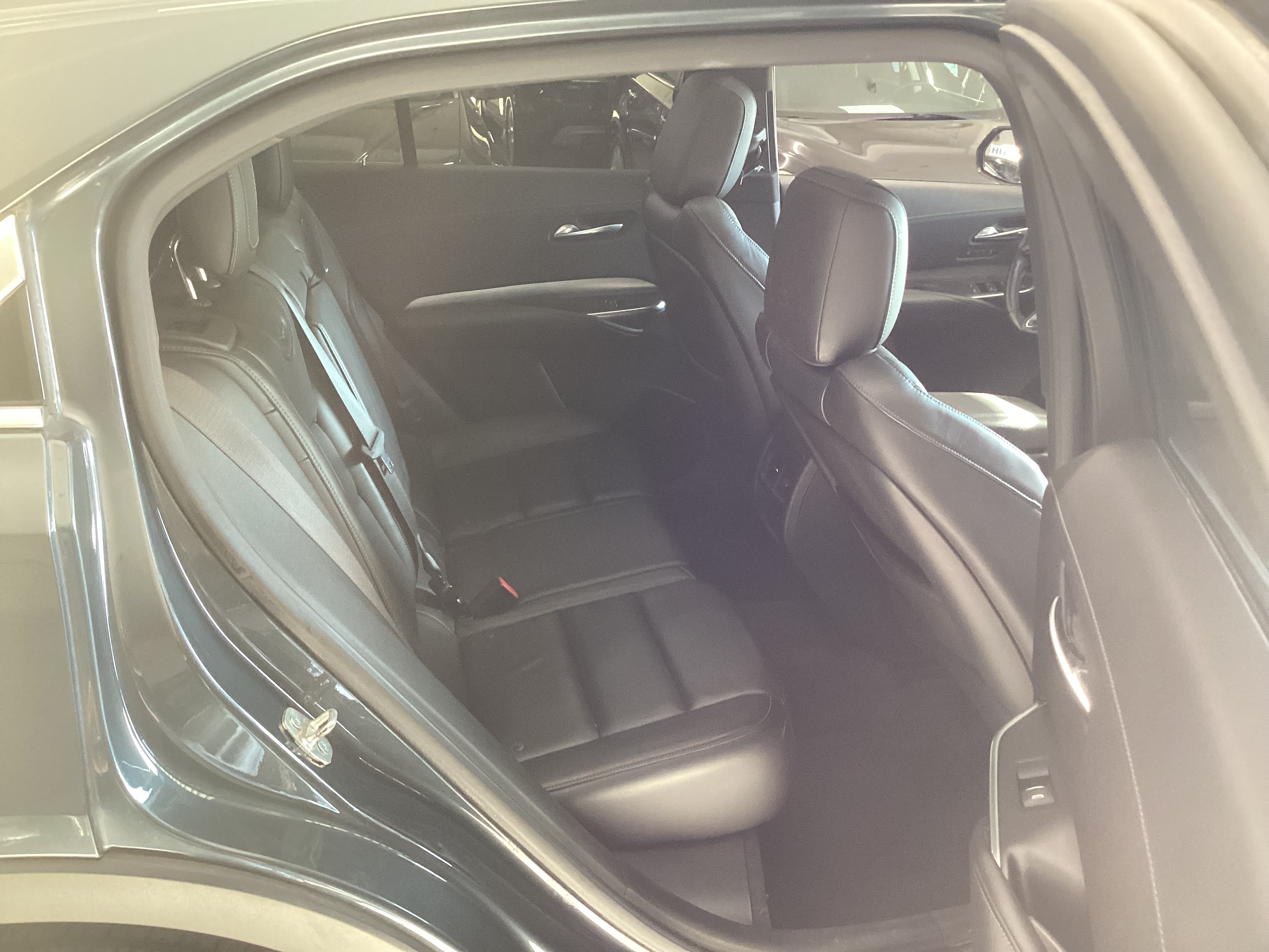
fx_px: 1136
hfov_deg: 58.4
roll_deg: -0.3
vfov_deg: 45.4
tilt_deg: -24.1
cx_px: 634
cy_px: 476
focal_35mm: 31
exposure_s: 1/50
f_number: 2.4
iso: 200
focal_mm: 3.3
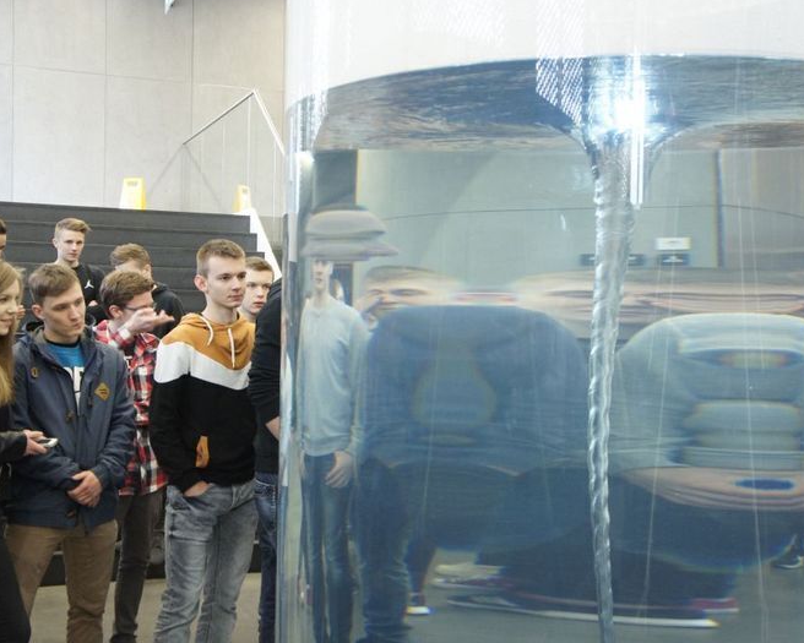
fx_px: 1142
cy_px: 322
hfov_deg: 38.8
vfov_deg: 31.5
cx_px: 408
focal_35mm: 48
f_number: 4
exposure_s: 1/40
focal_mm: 28
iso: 1600
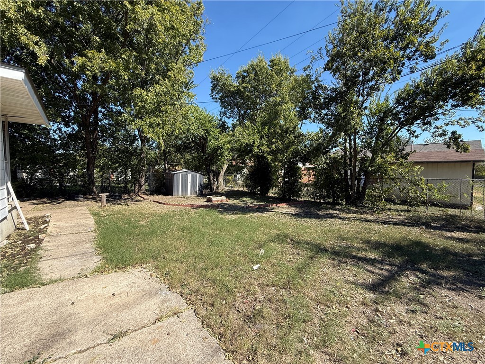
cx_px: 242
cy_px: 182
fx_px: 196
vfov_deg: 85.7
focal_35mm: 14
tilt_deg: -2.3
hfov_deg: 102.1
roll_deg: +0.0
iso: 50
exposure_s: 1/876
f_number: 2.2
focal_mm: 2.22
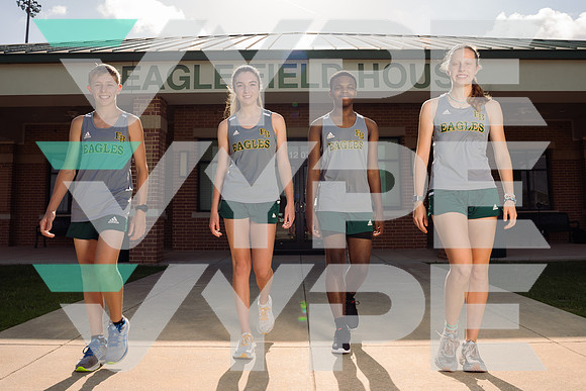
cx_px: 299
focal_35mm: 30
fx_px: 494
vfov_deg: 43.0
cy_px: 165
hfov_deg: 61.3
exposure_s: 1/250
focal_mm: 24
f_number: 6.3
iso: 64
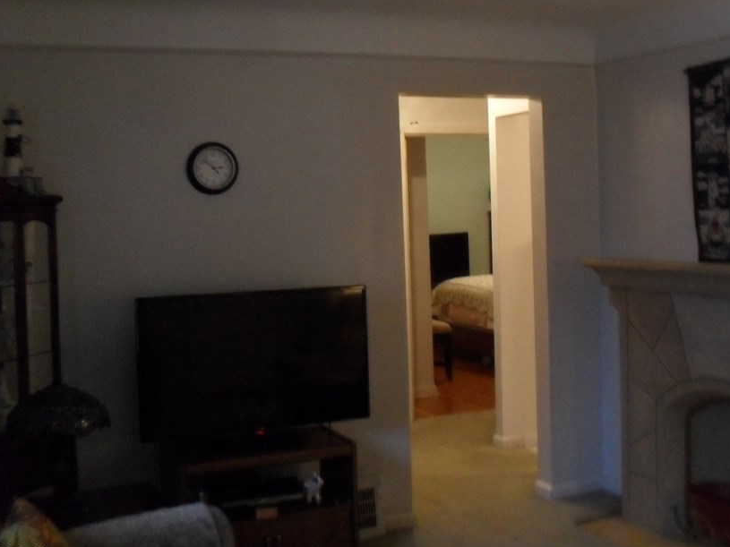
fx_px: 928
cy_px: 227
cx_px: 441
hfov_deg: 42.7
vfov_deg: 32.8
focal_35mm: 44
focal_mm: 6.3
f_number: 3.2
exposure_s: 1/10
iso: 400
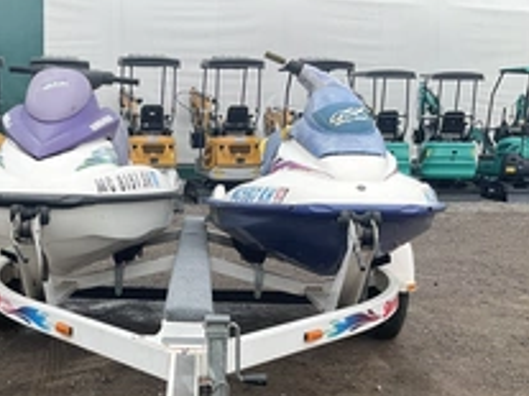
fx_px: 855
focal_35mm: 56
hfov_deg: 33.7
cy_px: 353
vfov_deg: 25.3
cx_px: 133
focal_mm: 3
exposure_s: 1/529
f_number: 1.8
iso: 25
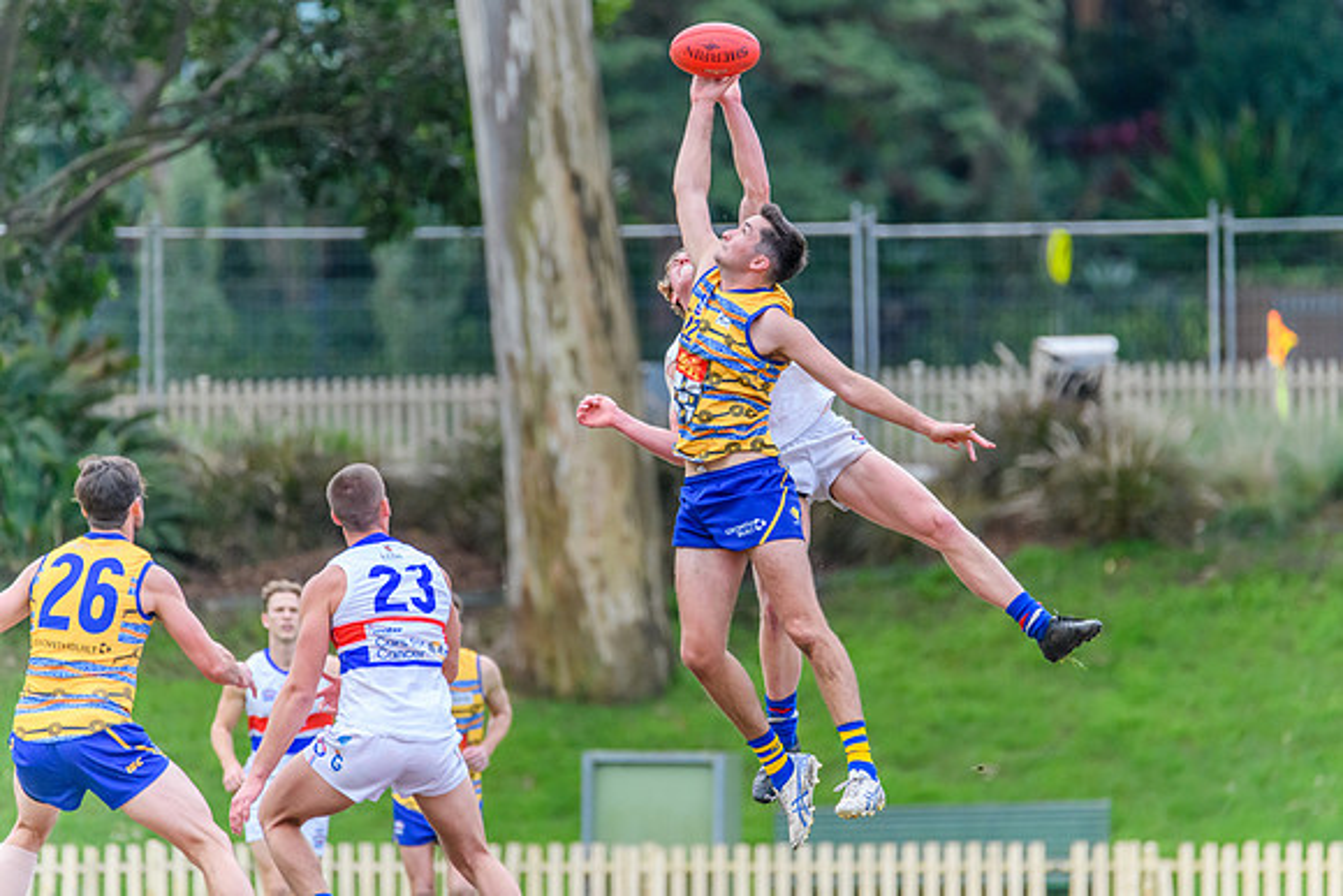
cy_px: 421
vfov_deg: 2.1
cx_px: 729
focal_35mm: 652
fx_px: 24319
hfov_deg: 3.2
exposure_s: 1/1250
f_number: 6.3
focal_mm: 600
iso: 3600
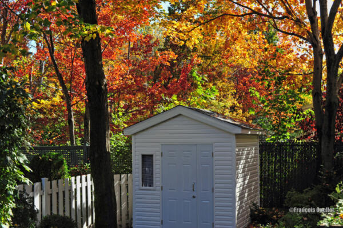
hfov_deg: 39.6
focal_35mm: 50
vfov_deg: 26.9
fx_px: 476
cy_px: 114
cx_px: 172
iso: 200
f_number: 7.1
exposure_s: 1/200
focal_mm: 50
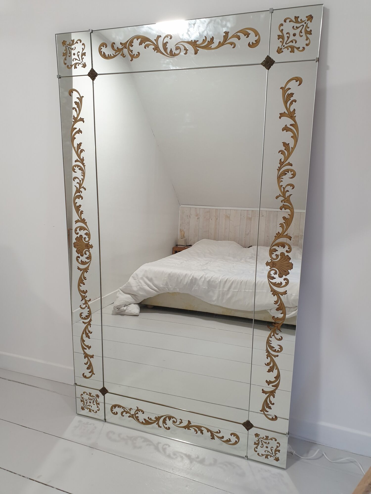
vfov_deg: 67.3
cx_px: 186
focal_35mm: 26
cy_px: 247
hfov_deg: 53.1
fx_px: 372
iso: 125
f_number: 2.4
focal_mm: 4.3
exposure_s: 1/50
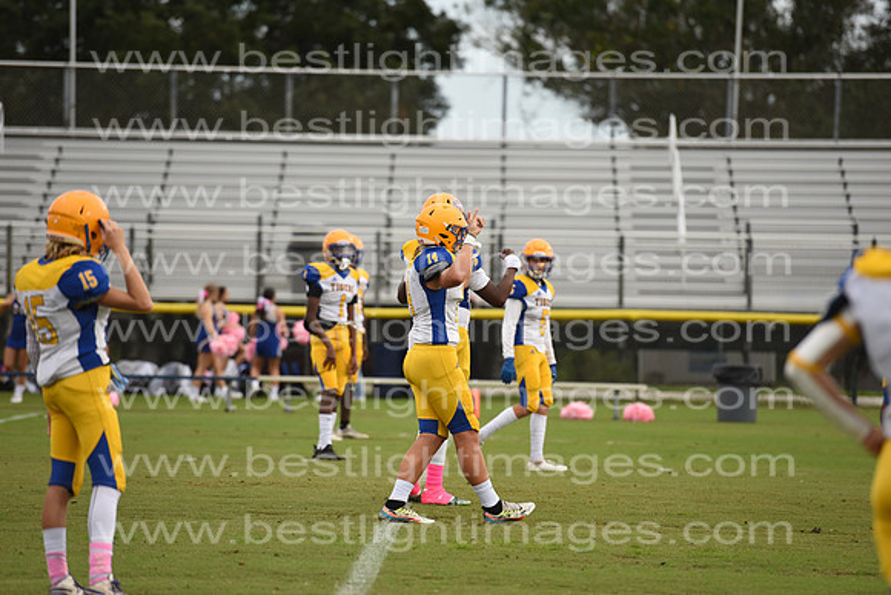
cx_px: 446
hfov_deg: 10.3
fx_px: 4951
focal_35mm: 200
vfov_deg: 6.9
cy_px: 298
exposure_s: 1/640
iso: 400
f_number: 4
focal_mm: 200
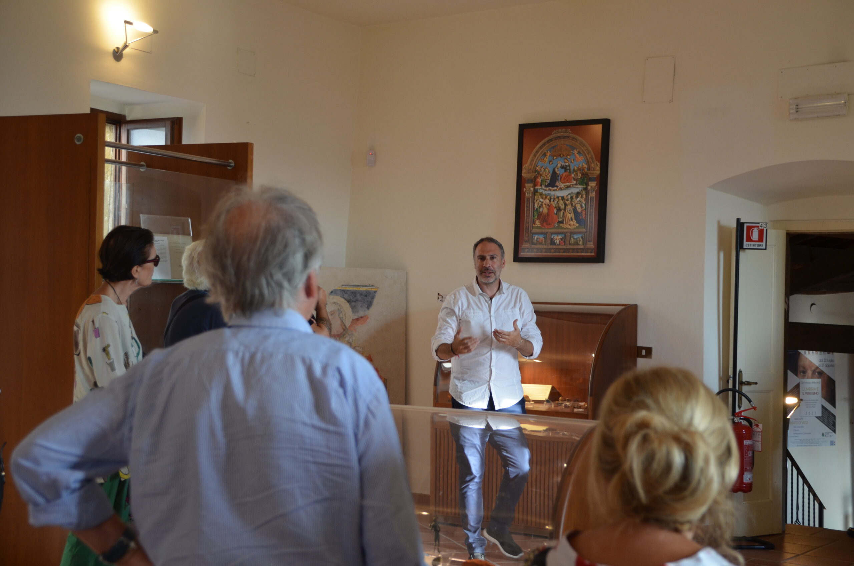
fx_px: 1349
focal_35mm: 57
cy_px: 283
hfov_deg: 35.1
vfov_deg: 23.7
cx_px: 427
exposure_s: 1/80
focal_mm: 38
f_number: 4.5
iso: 400
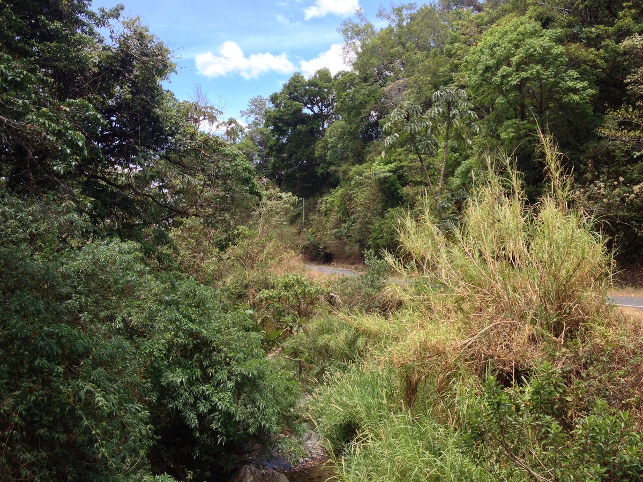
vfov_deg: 40.7
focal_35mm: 35
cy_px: 241
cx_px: 322
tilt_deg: -2.1
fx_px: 650
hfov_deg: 52.6
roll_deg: -0.6
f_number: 2.4
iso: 50
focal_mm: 4.28
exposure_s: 1/310
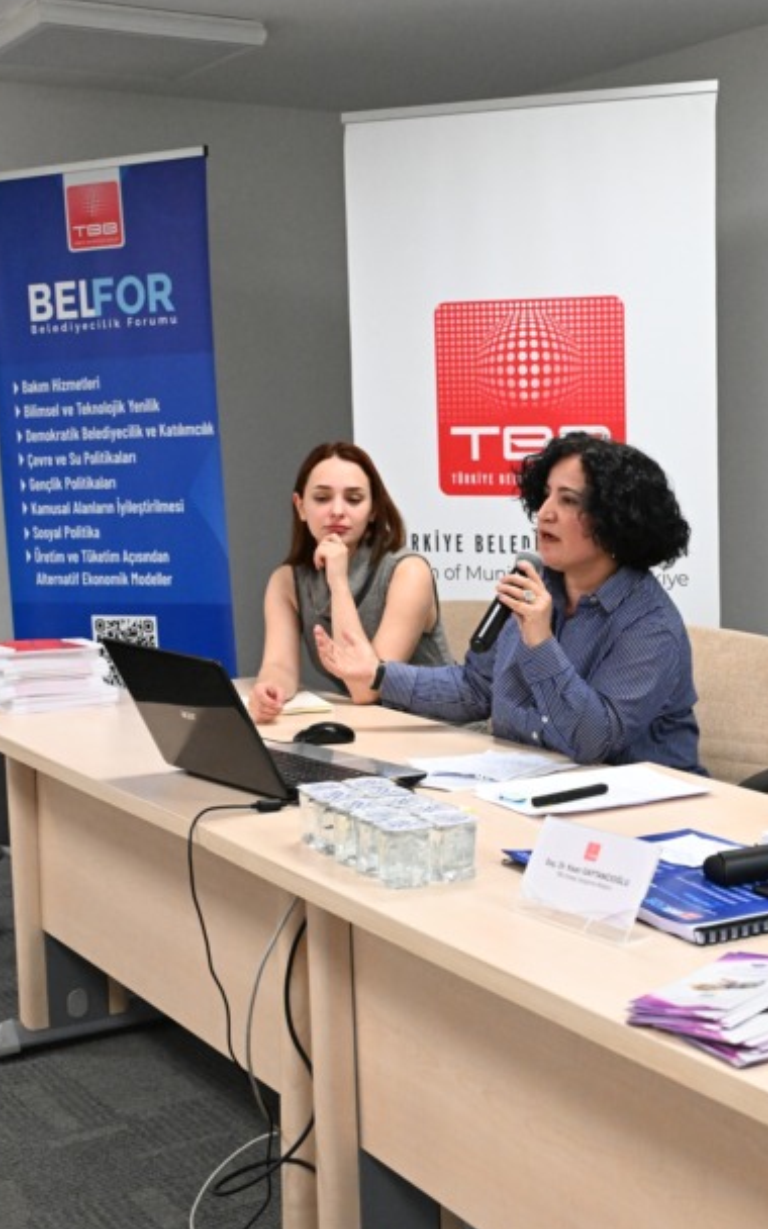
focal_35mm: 53
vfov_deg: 38.2
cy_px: 619
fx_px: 1775
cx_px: 586
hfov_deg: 24.1
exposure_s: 1/200
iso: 6400
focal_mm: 34
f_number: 5
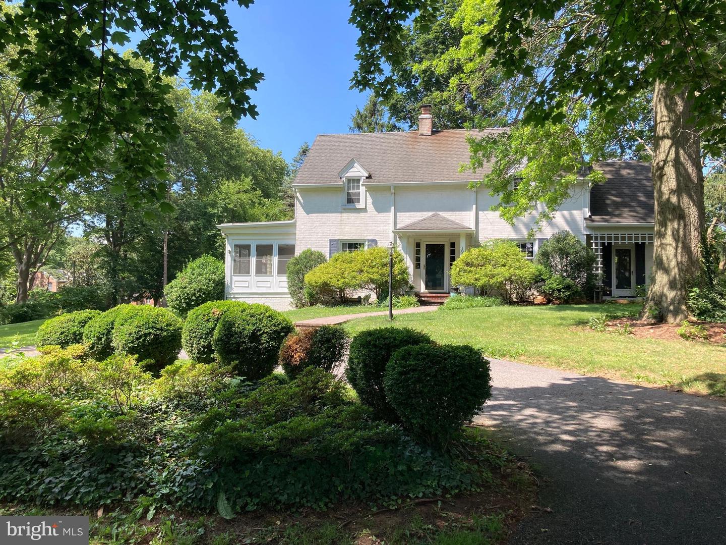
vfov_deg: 49.7
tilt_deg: +2.7
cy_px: 272
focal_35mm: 28
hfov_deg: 63.4
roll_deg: -1.4
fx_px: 587
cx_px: 363
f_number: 1.8
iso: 20
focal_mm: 3.99
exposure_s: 1/657
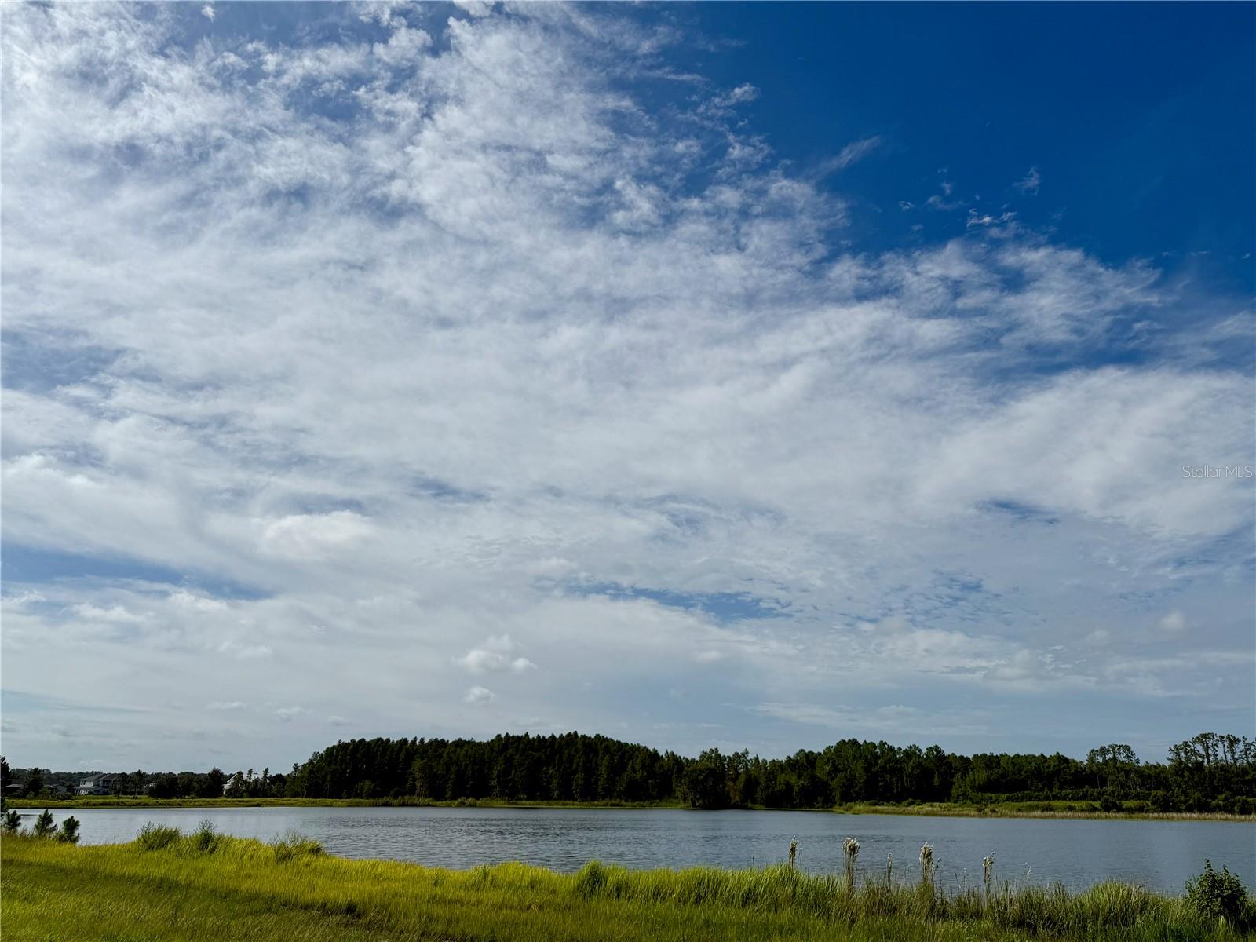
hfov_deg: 71.6
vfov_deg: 56.8
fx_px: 871
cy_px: 471
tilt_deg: +20.5
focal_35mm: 24
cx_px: 628
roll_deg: -0.7
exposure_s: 1/10309
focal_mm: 6.76
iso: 80
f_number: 1.78
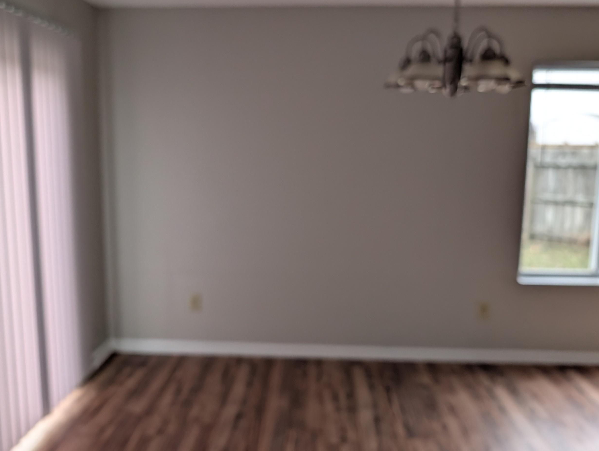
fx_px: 520
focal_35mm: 30
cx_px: 283
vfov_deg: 46.9
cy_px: 231
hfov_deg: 59.9
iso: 469
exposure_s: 1/1517
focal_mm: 6.9
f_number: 1.68
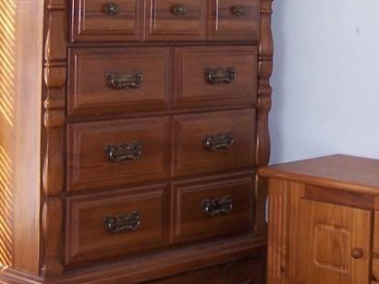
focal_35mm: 95
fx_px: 1040
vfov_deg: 15.4
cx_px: 264
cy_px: 26
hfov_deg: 20.6
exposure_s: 1/90
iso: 140
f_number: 2.8
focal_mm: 6.3
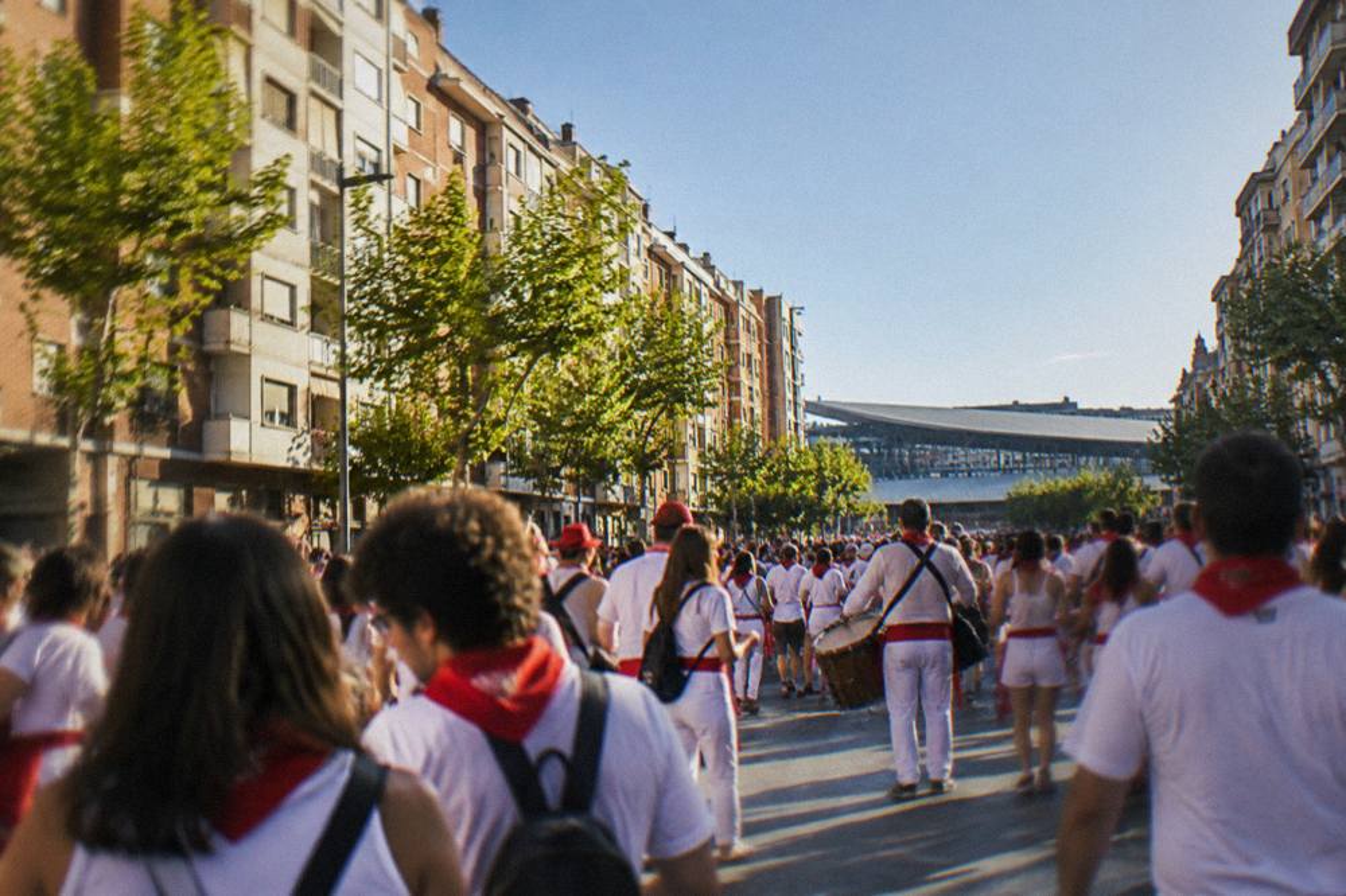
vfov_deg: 28.6
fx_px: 1757
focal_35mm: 47
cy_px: 448
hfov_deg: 41.9
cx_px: 673
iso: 500
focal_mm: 47
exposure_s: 1/640
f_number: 7.1
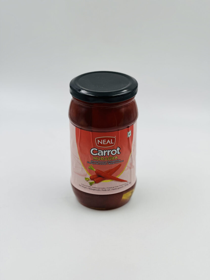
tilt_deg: -25.6
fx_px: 623
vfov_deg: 25.3
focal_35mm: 77
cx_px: 105
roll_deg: -0.7
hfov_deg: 19.1
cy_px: 140
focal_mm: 9
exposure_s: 1/114
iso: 20
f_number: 2.8
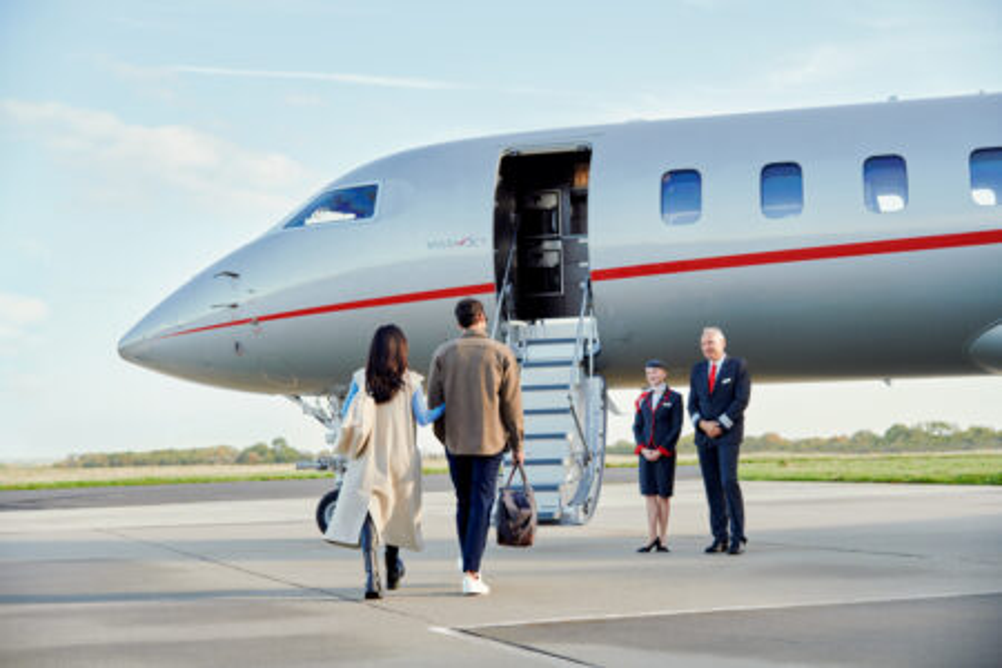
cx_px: 501
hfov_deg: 36.2
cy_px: 334
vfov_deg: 24.6
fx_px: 1531
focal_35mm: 55
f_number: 3.2
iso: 100
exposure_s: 1/400
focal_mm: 55
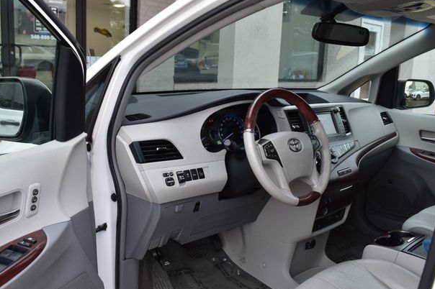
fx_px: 441
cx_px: 207
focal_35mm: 37
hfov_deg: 52.5
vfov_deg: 36.3
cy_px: 148
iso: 400
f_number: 8
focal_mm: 23
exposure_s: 1/60
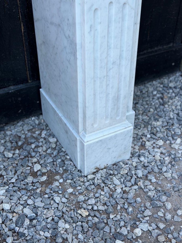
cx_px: 91
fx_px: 336
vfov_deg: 39.7
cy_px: 122
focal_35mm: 48
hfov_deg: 30.3
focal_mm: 6.76
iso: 64
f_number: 1.78
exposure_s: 1/384
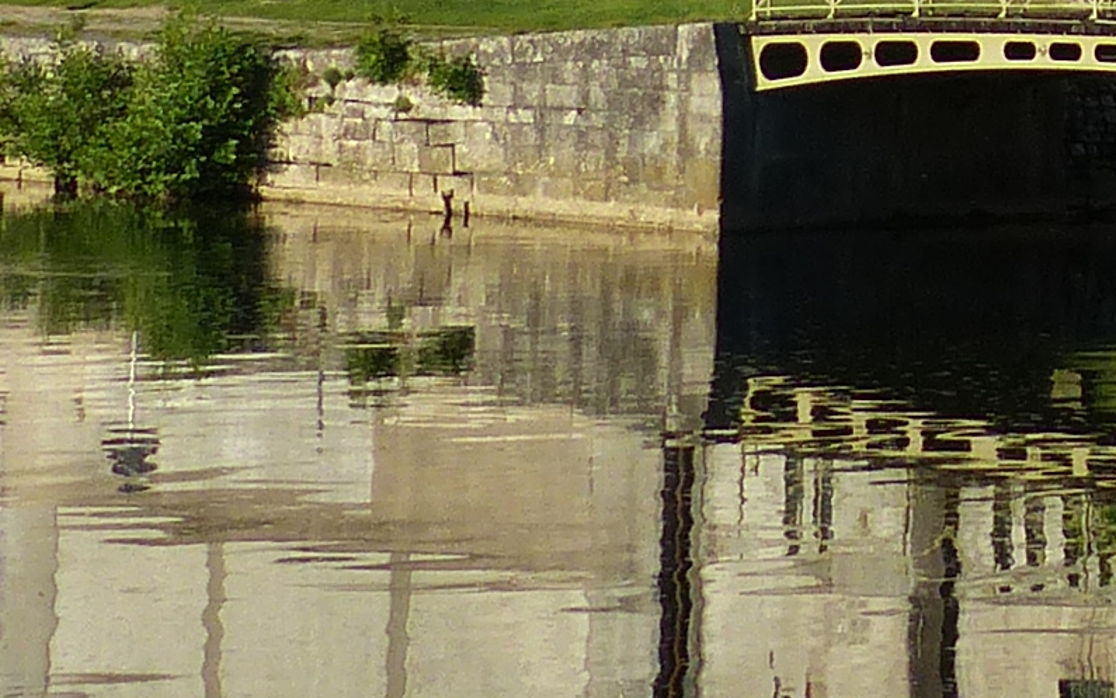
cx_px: 1381
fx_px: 5353
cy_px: -1000
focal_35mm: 176
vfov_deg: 7.0
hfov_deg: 11.6
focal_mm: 5.9
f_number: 4
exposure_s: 1/800
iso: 100
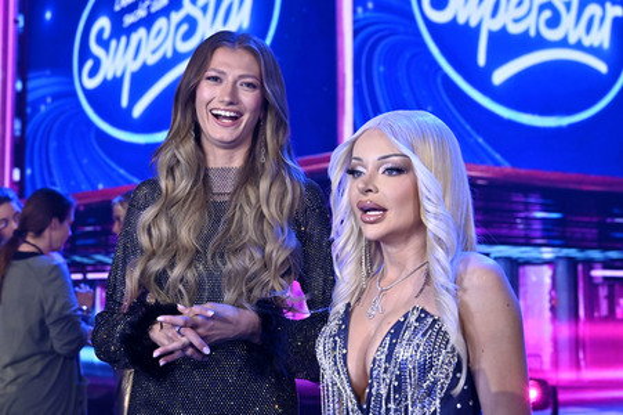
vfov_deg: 26.4
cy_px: 208
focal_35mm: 51
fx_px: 882
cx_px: 312
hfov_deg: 38.9
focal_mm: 51
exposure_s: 1/250
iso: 1600
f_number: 4.5
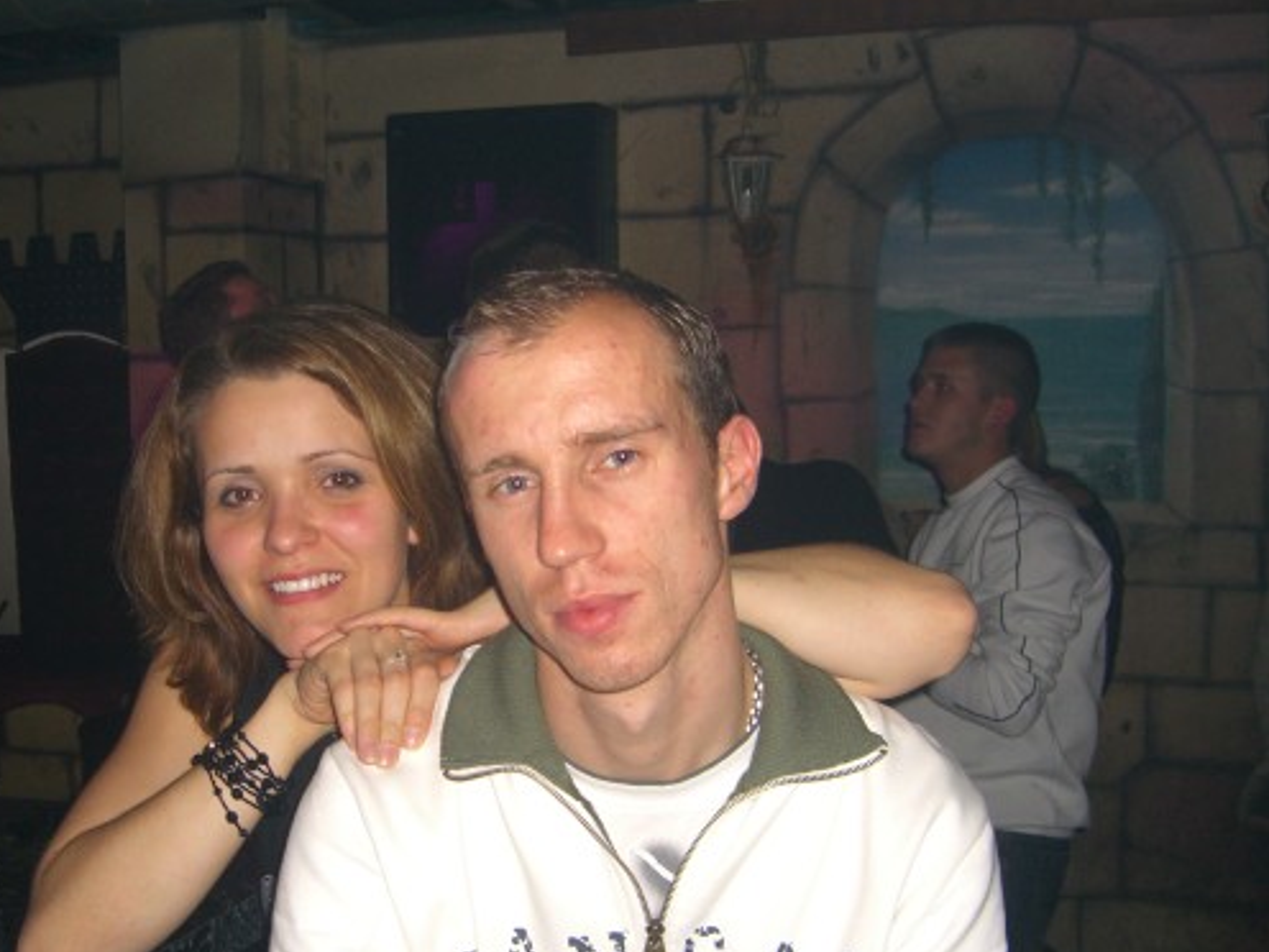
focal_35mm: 46
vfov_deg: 31.5
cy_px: 553
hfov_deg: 41.0
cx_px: 504
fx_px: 1686
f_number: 2.8
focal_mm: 7.9
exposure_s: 1/60
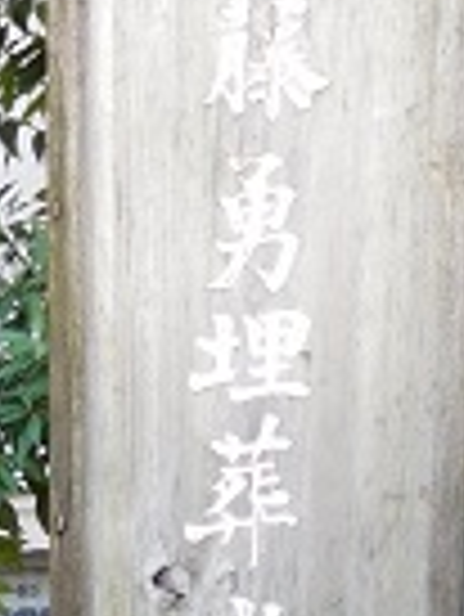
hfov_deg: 12.4
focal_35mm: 117
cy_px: 1295
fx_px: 2088
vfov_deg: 13.8
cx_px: -86
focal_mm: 4.5
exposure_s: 1/30
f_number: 3.4
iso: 180
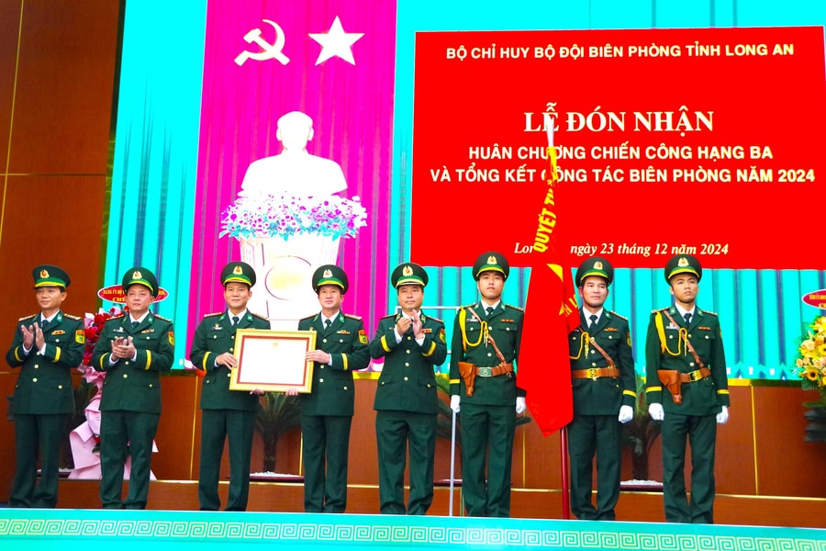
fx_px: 964
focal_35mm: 42
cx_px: 413
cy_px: 276
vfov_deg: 31.9
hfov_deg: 46.4
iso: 3200
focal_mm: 28
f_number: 5
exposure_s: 1/100
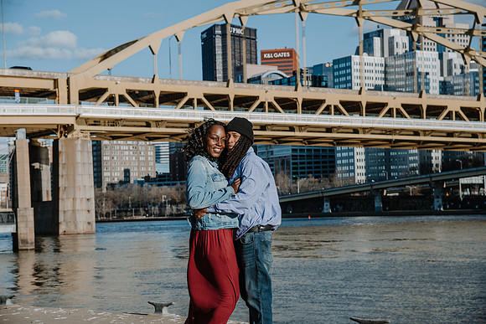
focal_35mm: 75
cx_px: 243
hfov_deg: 27.0
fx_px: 1013
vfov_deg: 18.2
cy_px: 162
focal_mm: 75
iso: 200
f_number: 7.1
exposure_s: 1/800
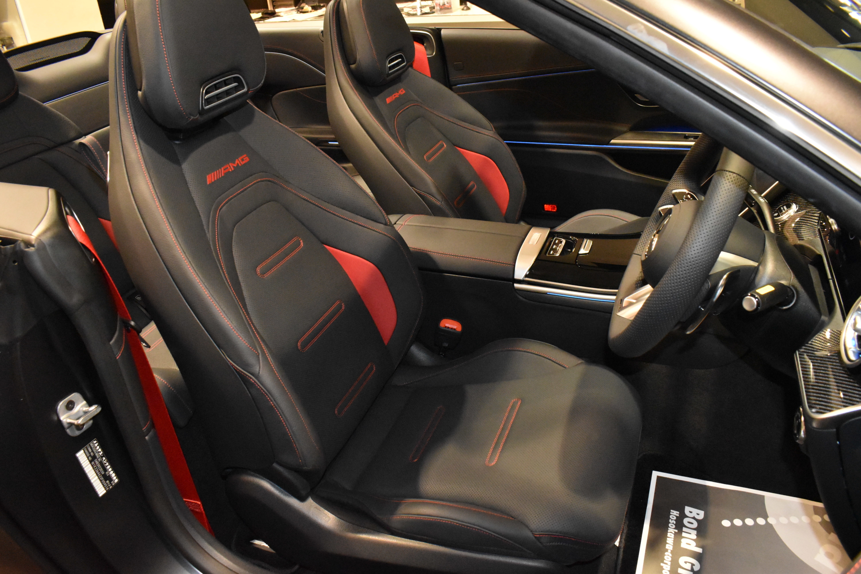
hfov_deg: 67.4
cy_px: 287
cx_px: 430
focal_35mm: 27
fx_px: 646
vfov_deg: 47.9
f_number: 8
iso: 6400
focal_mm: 18
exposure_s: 1/60
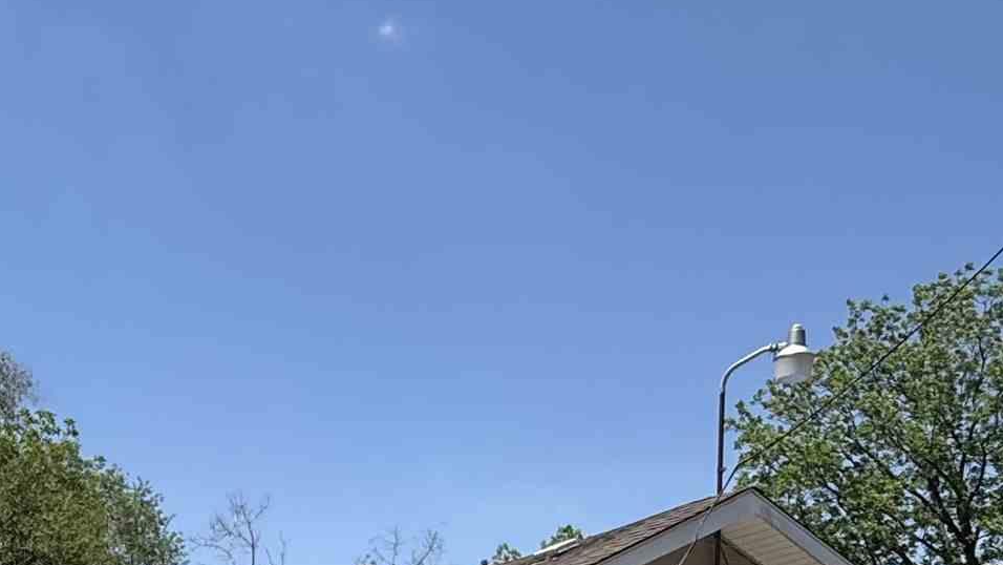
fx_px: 1303
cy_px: 799
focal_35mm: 49
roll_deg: -1.8
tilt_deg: +3.0
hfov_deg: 38.4
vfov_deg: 21.3
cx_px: 49
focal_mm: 2.22
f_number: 2.2
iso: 50
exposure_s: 1/1901
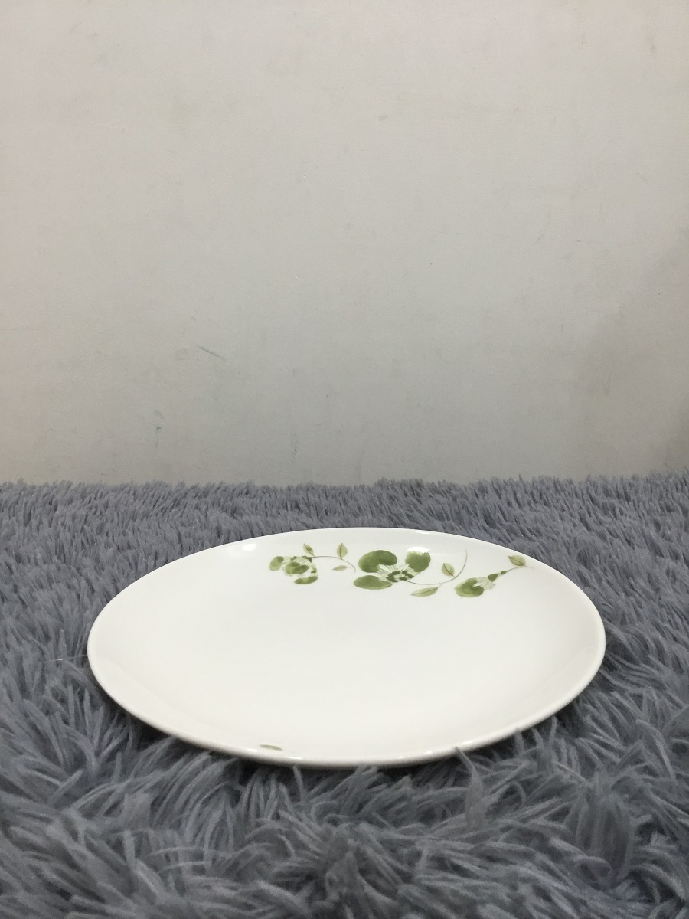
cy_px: 460
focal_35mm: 31
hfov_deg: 45.4
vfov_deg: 58.4
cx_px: 344
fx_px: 823
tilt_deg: -15.0
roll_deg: +2.1
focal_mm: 3.3
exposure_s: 1/33
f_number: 2.4
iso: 50
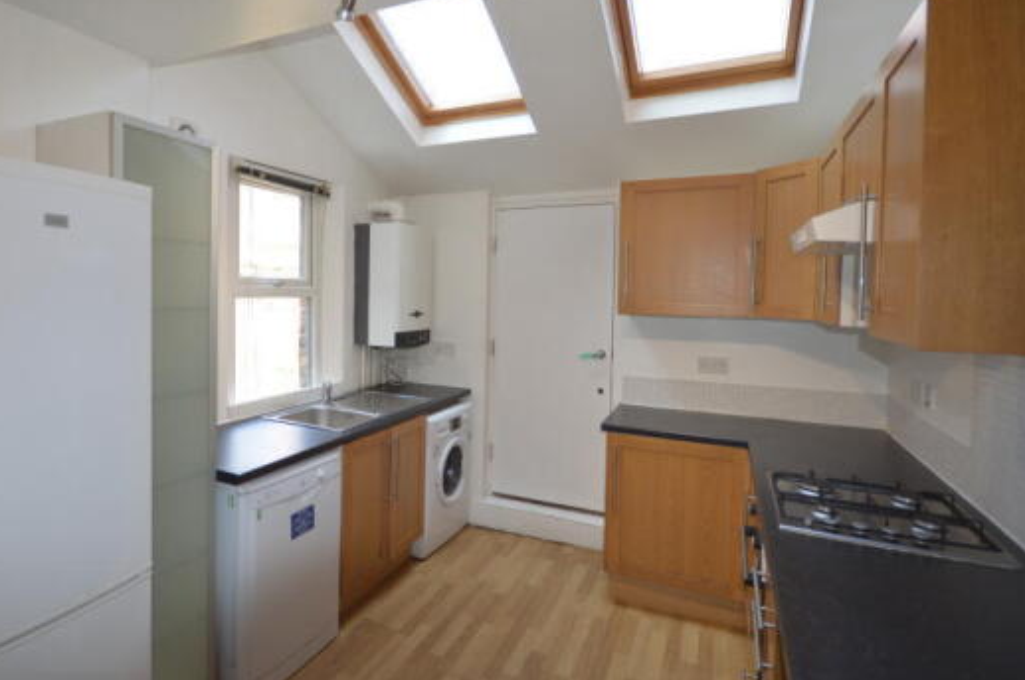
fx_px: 540
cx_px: 416
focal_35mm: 19
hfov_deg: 86.0
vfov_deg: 64.3
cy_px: 308
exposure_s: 1/100
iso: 400
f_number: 4
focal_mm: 10
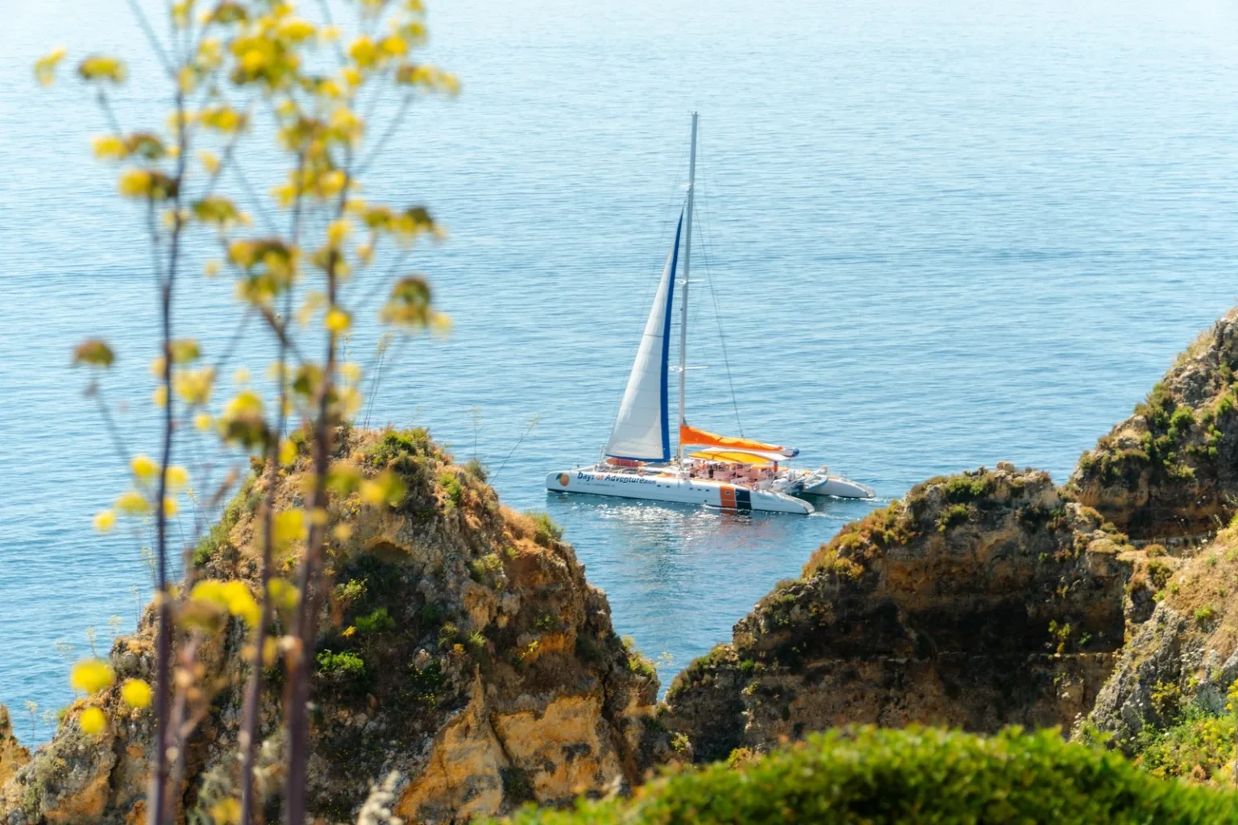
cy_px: 412
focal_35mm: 117
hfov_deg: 17.5
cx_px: 619
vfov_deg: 11.7
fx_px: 4023
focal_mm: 78
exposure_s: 1/100
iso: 200
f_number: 4
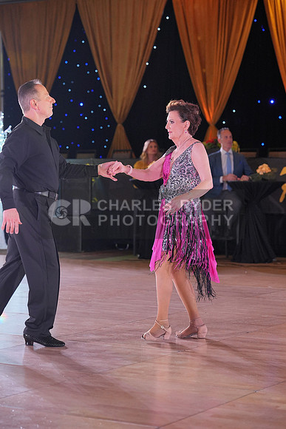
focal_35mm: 92
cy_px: 214
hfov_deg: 14.9
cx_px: 143
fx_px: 1096
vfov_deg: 22.1
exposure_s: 1/400
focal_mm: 92
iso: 2000
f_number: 4
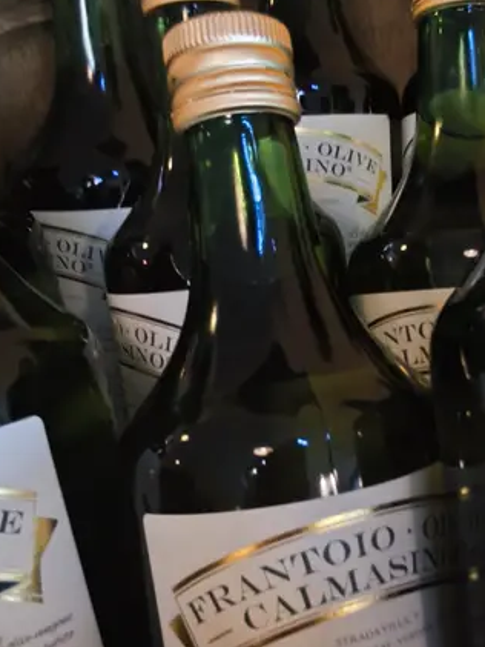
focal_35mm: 38
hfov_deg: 37.2
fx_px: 710
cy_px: 363
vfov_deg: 48.9
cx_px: 339
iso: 500
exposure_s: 1/25
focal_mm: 1.91
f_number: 2.2
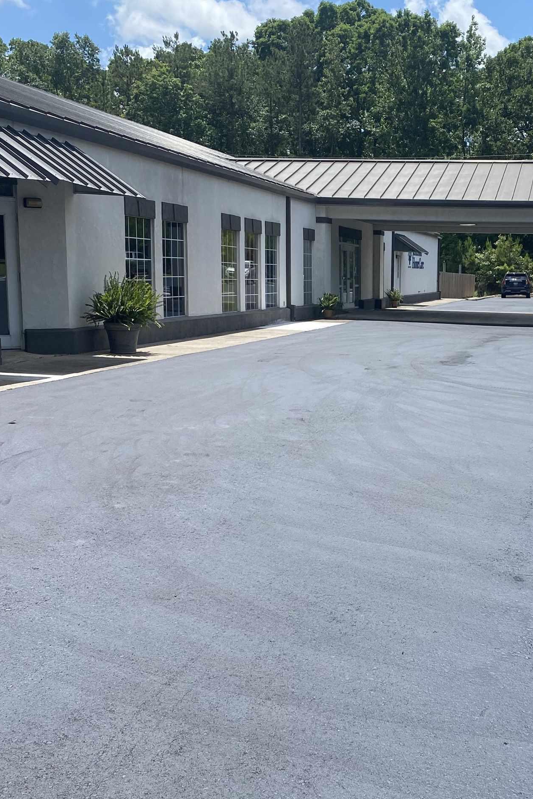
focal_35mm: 44
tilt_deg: -10.4
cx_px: 444
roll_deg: -1.0
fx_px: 977
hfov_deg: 29.6
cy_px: 433
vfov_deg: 44.5
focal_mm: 4.25
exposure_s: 1/2625
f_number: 1.8
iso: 32
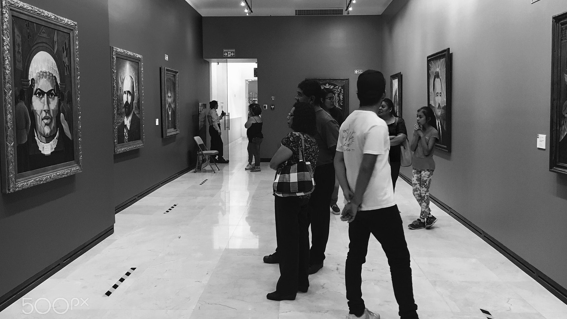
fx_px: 481
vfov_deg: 36.6
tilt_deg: -2.3
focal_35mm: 32
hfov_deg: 61.0
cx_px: 287
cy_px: 138
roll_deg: +0.4
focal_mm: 4.15
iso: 125
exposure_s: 1/30
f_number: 2.2
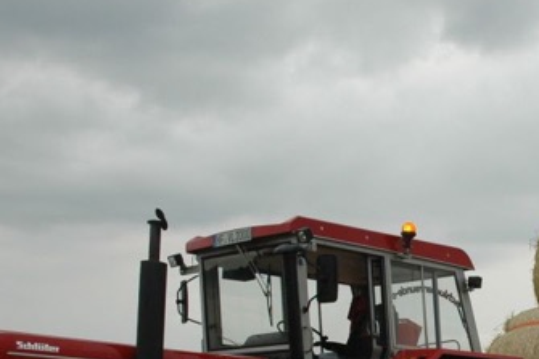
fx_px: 1287
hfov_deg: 23.0
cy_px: 330
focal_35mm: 86
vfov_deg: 15.7
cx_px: 502
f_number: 5.6
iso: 400
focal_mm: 24
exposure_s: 1/125
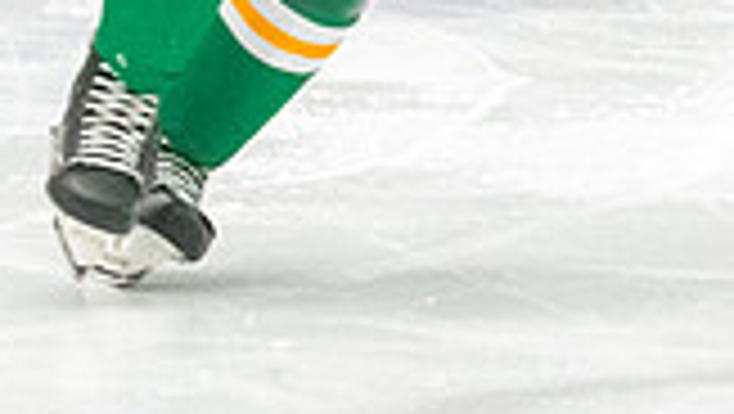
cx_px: 242
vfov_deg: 1.6
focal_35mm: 767
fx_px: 14940
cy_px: -251
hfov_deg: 2.8
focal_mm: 105
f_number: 2.8
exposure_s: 1/800
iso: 3200
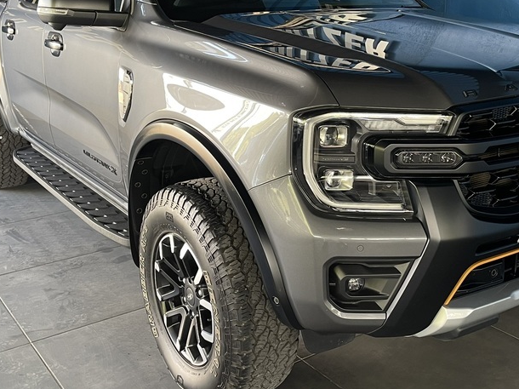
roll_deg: +1.0
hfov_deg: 44.6
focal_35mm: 42
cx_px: 314
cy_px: 155
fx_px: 629
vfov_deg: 34.2
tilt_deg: -15.5
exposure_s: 1/50
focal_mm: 5.1
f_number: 1.6
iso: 100
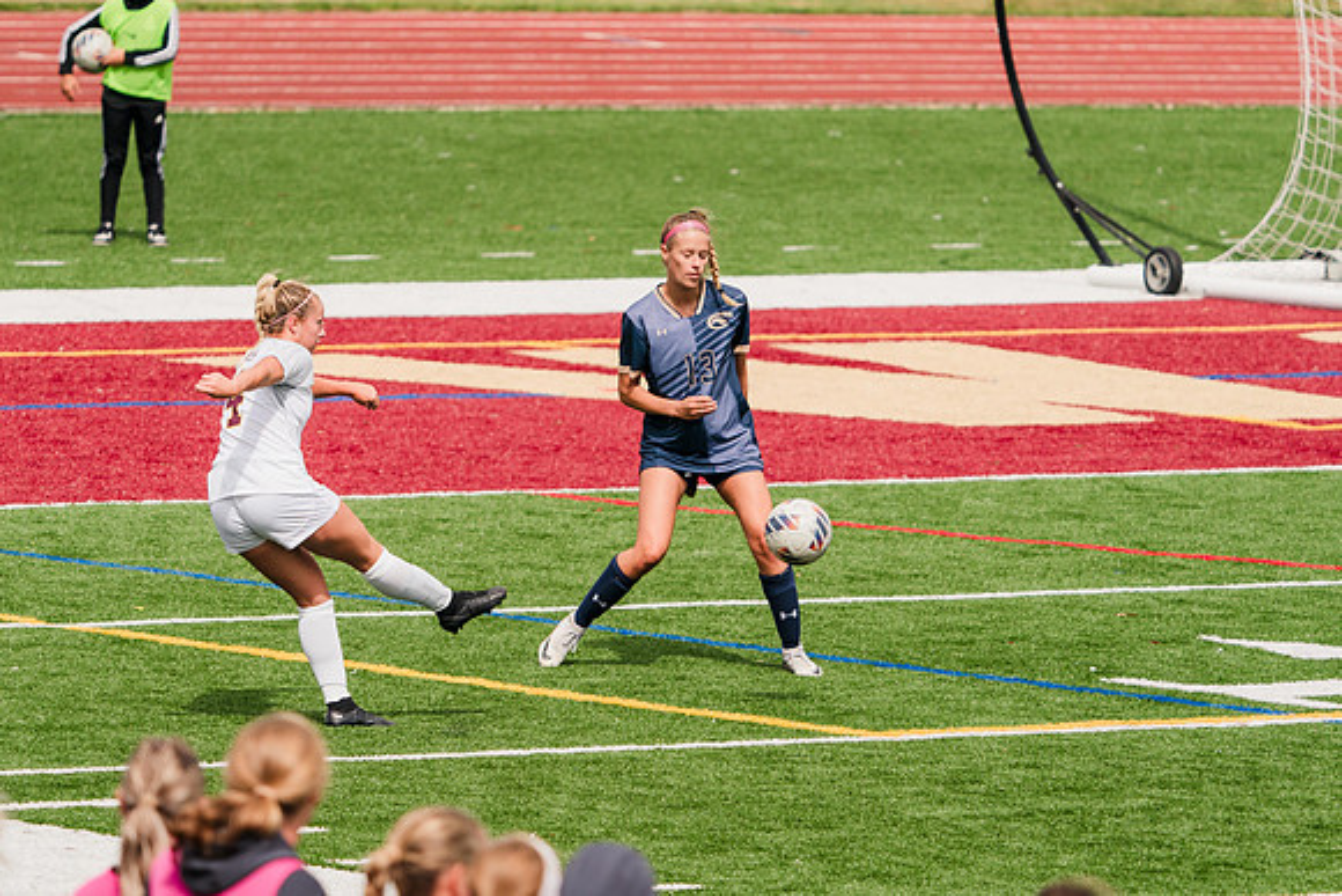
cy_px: 417
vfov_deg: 3.3
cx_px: 513
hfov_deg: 4.9
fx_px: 15737
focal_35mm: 422
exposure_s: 1/1600
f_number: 6.3
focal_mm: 326
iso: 250
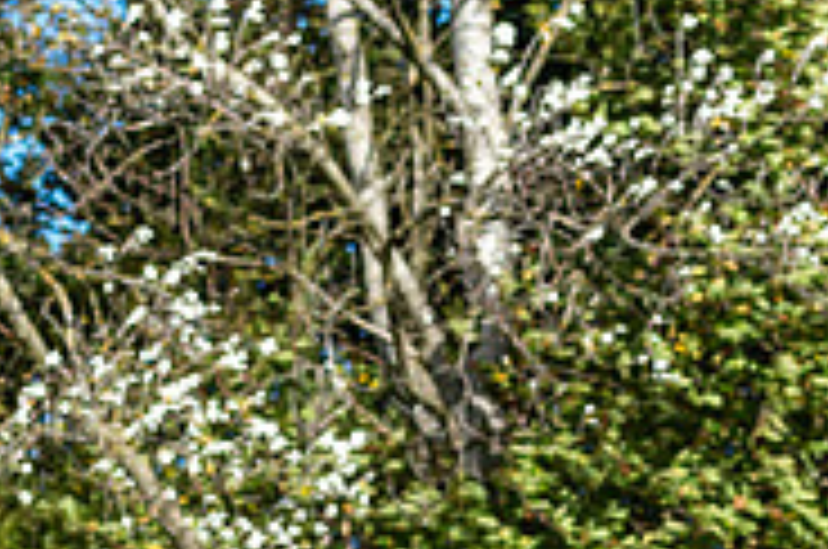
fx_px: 7141
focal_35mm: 311
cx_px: 210
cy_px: 952
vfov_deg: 4.4
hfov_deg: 6.6
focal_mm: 78
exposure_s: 1/3200
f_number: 2.8
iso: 160
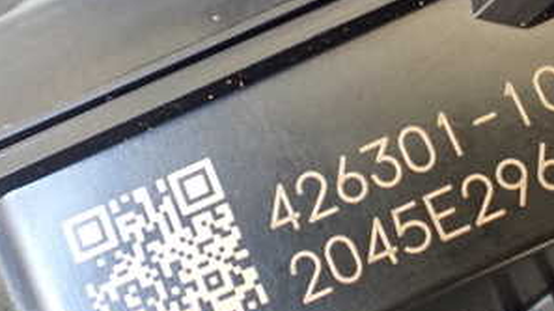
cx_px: 433
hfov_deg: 31.2
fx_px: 969
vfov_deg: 18.2
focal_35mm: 66
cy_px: 102
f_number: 2.3
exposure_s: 1/125
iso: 800
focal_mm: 5.4
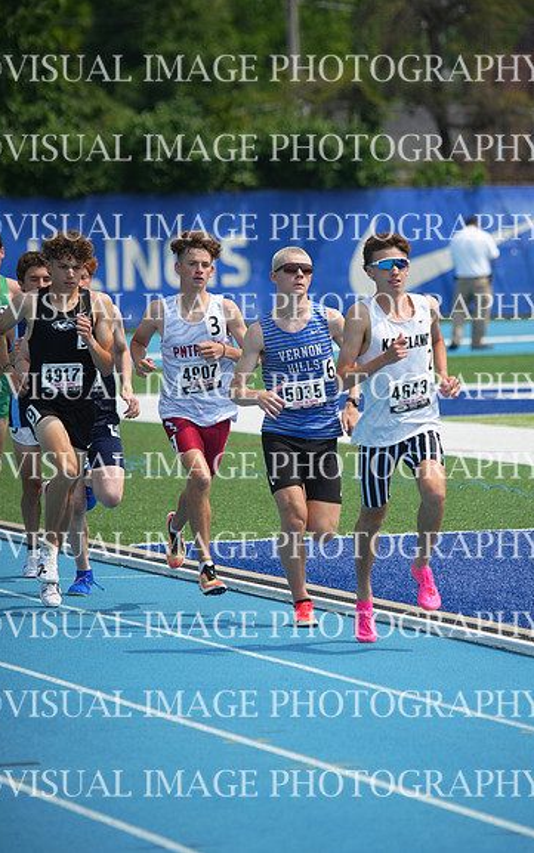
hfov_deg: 4.5
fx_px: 6794
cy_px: 426
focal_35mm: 292
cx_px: 260
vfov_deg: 7.2
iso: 500
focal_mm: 285
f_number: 5.6
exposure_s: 1/3200
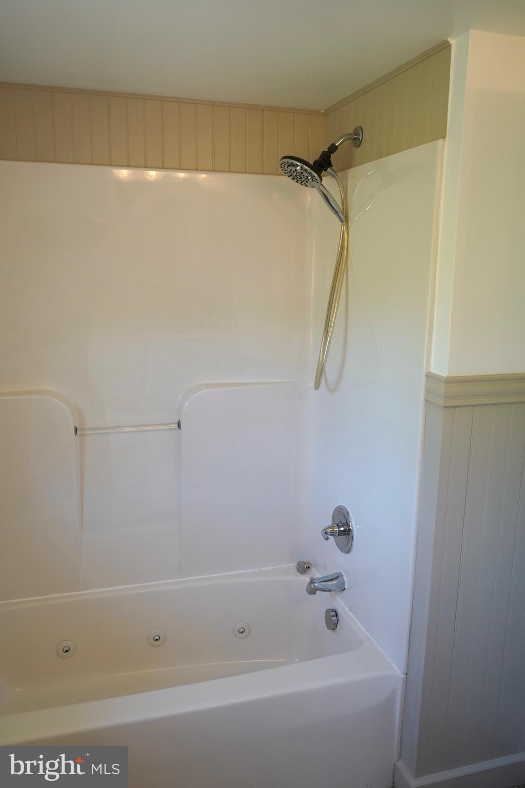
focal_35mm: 28
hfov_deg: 46.4
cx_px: 262
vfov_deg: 65.5
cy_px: 394
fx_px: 612
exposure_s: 1/160
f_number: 4
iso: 400
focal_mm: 28
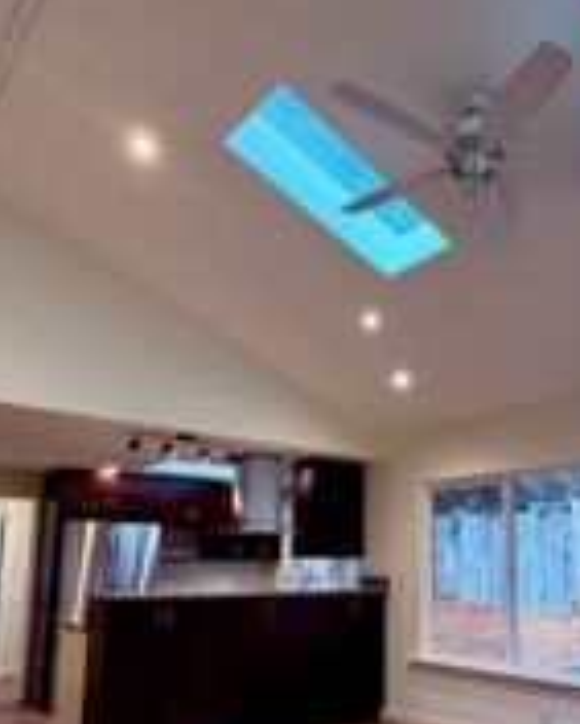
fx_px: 665
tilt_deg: +10.1
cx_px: 407
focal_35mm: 31
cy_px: 461
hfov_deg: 46.1
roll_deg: +0.1
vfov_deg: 56.3
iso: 250
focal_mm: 2.22
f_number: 2.2
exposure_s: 1/120
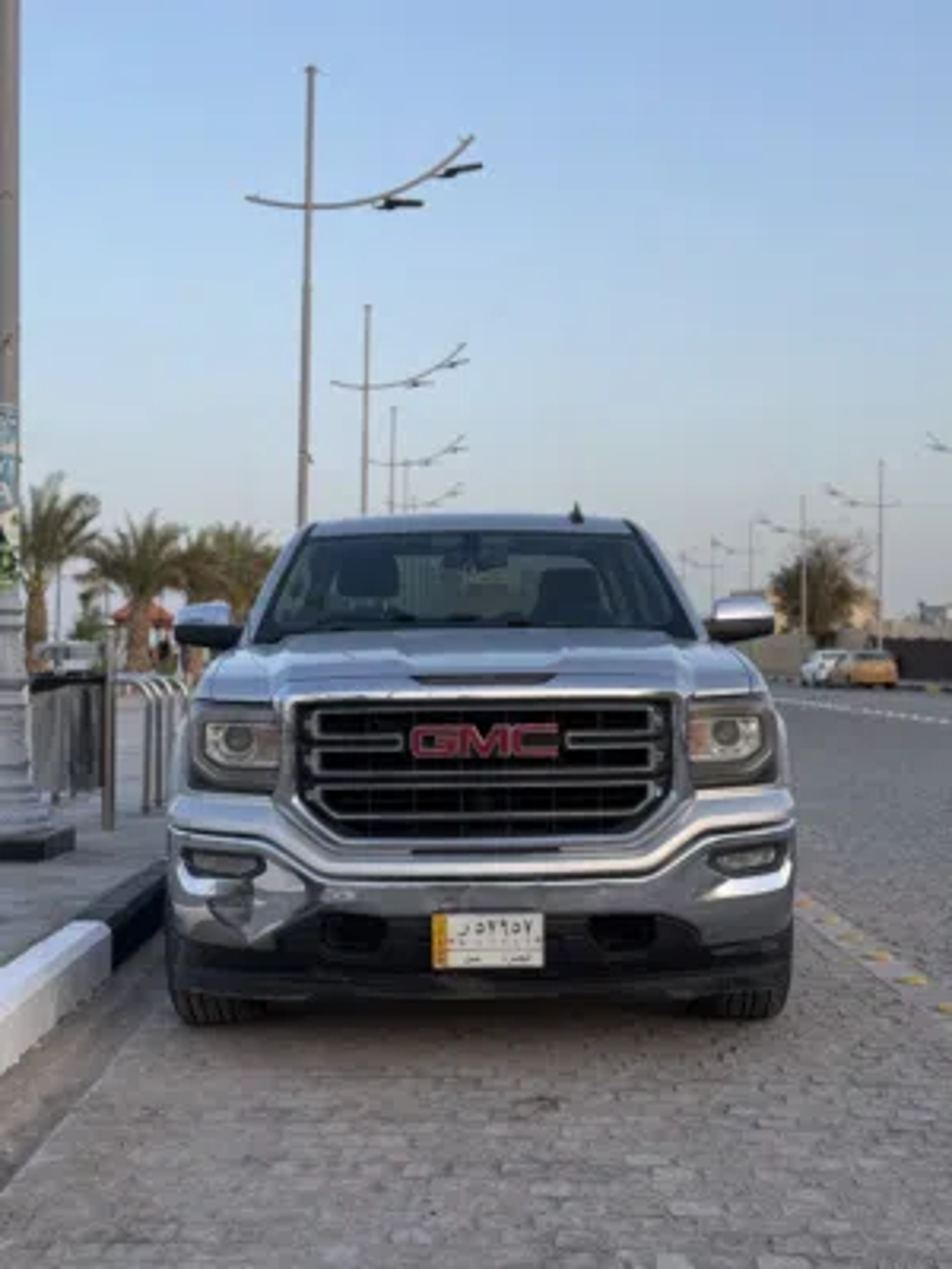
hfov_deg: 30.3
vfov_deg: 39.7
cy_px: 634
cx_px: 476
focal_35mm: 48
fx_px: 1760
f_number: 1.78
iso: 64
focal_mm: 6.76
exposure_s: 1/754
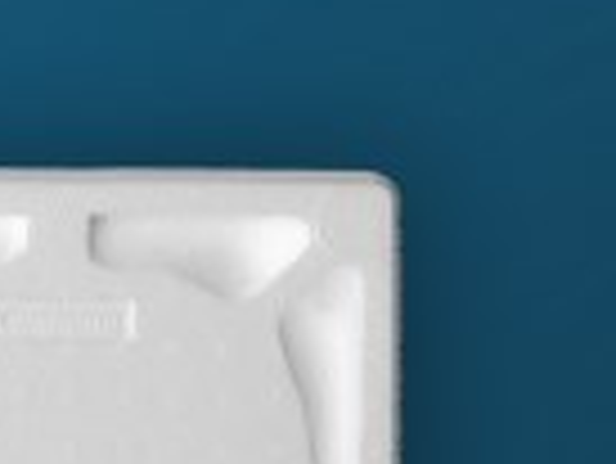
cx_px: -382
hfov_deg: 17.8
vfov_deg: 15.2
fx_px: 1692
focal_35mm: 95
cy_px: 516
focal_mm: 4.15
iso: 32
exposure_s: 1/1368
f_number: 2.2
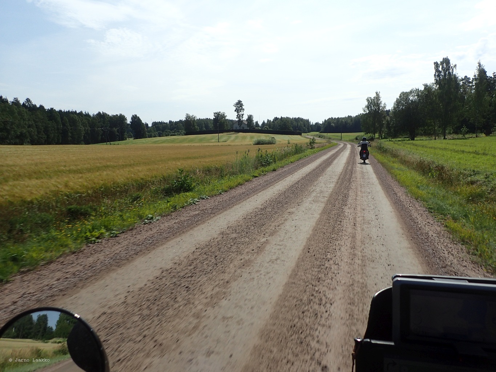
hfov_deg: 69.4
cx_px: 248
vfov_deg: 54.9
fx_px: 358
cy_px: 186
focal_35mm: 25
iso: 100
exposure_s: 1/320
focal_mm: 4.5
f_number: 8
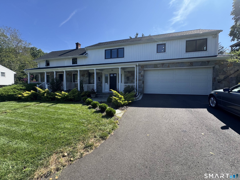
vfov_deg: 85.7
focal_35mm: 14
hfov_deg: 102.1
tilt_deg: -2.5
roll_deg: -0.2
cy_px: 90
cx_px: 120
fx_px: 97
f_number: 2.2
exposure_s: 1/636
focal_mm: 2.22
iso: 40
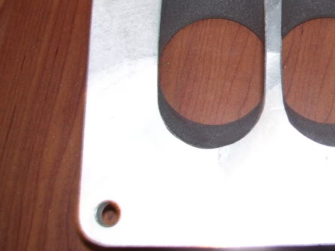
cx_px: 294
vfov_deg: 22.0
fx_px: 639
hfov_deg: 28.4
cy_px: 54
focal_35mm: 66
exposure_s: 1/60
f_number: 2.7
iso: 80
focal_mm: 6
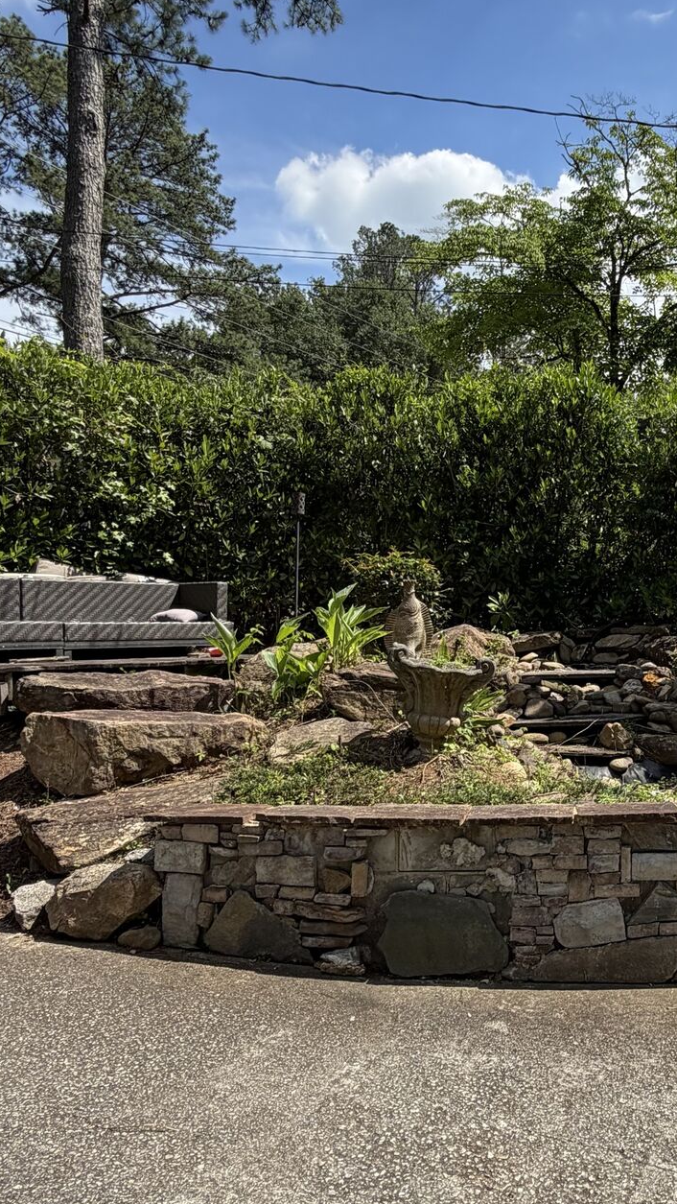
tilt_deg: +2.9
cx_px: 655
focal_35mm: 28
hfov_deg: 37.7
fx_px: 894
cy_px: 638
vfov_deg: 67.9
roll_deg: +1.8
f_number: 2.2
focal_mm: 2.22
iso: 25
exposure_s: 1/789
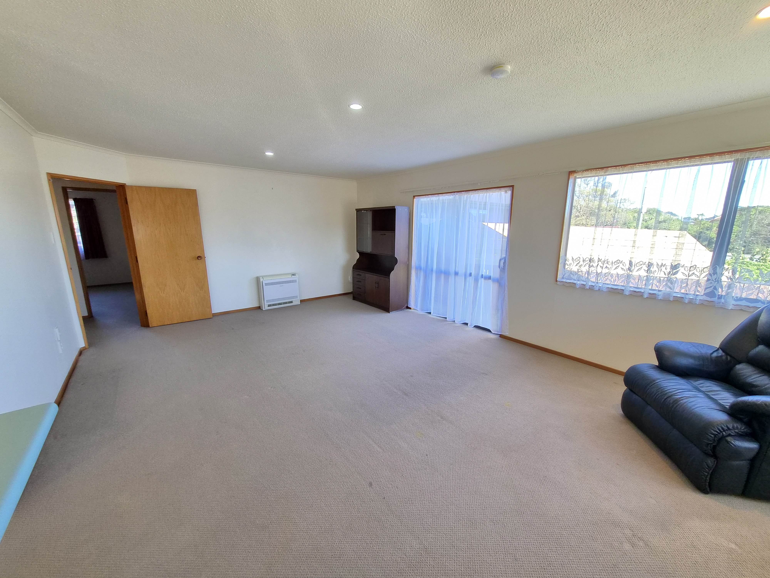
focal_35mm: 13
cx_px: 385
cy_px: 289
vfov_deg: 89.9
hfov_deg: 106.2
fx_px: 289
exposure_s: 1/100
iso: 100
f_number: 2.2
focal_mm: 1.7
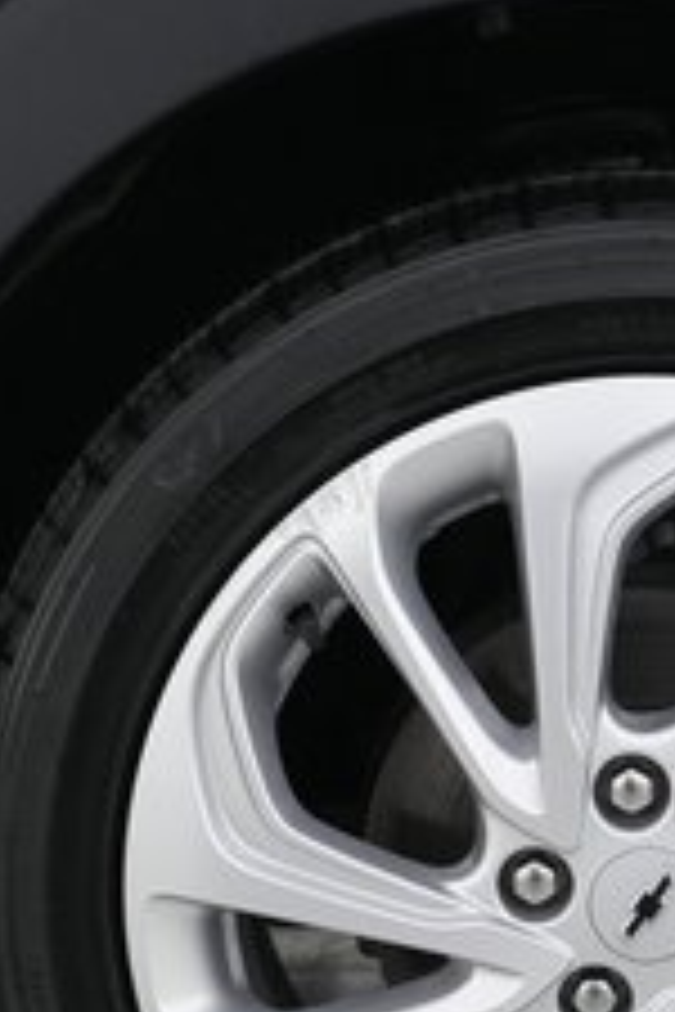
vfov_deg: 27.6
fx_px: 1997
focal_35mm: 71
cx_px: 644
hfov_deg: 18.8
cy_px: 868
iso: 3200
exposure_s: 1/160
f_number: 2.8
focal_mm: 25
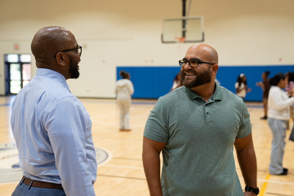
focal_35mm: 52
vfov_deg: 26.0
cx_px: 147
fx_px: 425
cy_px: 98
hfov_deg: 38.2
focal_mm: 52
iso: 640
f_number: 2.8
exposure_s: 1/125
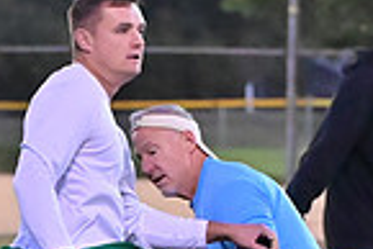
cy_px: 494
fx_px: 6503
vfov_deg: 2.2
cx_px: 136
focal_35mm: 627
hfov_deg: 3.3
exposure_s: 1/500
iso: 6400
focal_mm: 105
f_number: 4
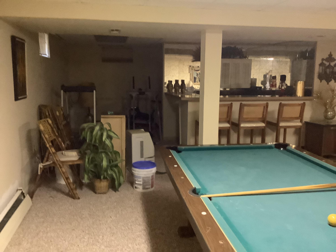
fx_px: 301
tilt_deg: -9.6
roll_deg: -1.0
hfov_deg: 58.4
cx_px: 168
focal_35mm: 31
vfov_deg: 45.4
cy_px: 126
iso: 640
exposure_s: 1/20
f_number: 2.4
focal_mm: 3.3
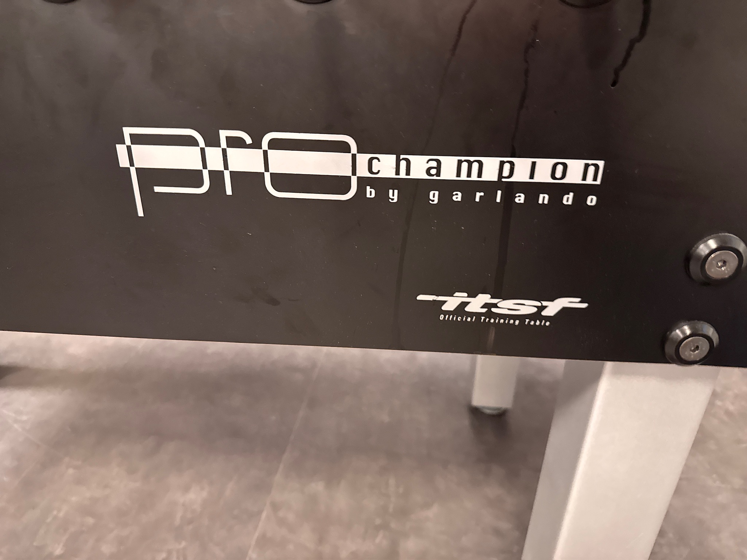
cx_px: 374
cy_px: 280
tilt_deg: -25.8
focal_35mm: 24
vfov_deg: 56.8
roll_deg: -1.7
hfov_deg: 71.6
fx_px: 518
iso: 800
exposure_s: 1/33
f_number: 1.78
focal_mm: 6.76
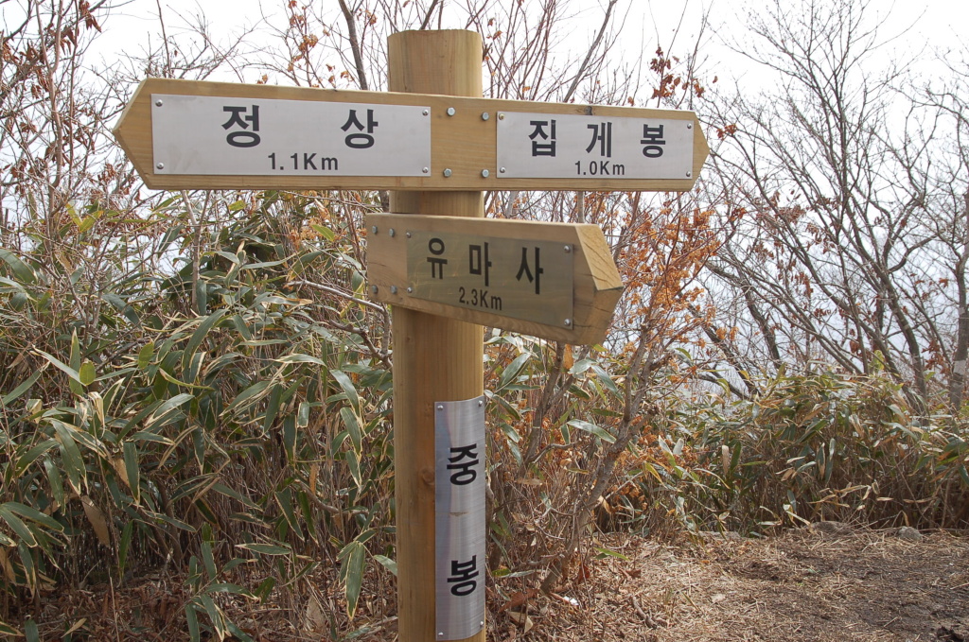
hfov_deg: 49.6
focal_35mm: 39
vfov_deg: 34.1
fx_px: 1048
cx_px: 484
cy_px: 321
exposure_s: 1/250
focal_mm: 26
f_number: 8
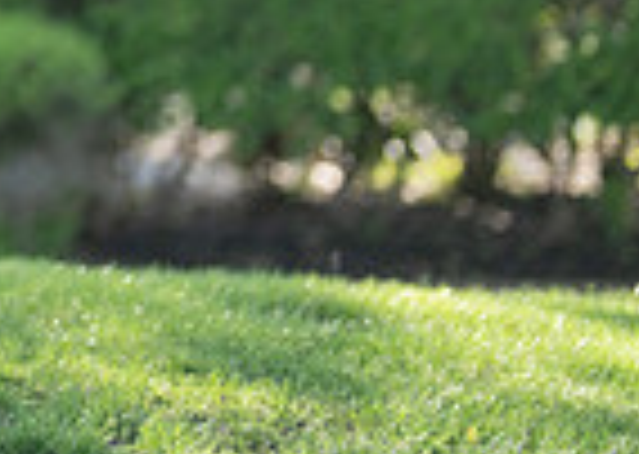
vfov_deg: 6.2
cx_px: -476
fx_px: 4078
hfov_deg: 8.6
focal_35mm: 225
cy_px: -409
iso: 160
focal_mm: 50
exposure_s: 1/1600
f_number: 1.2
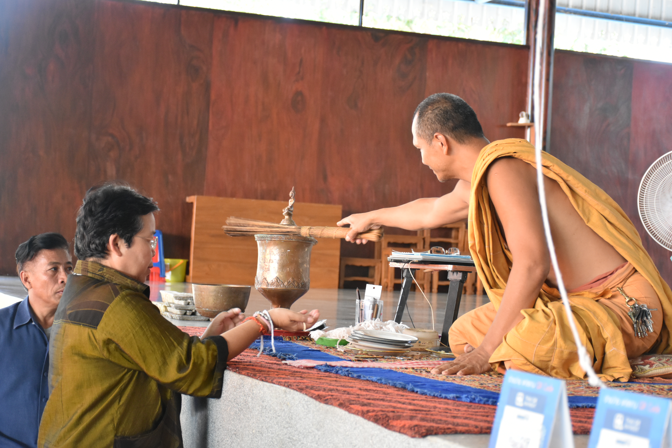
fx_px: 1260
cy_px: 224
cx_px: 336
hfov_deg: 29.9
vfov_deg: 20.2
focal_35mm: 68
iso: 1800
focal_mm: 45
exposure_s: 1/60
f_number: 4.5
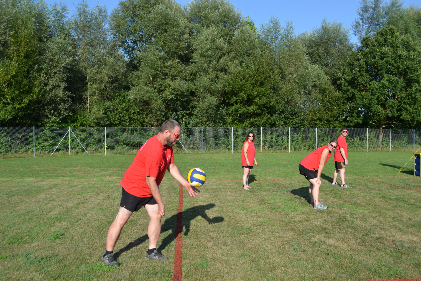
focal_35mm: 33
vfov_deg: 40.0
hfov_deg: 57.2
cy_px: 140
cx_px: 210
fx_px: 386
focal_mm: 22
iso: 400
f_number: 5.6
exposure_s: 1/1600
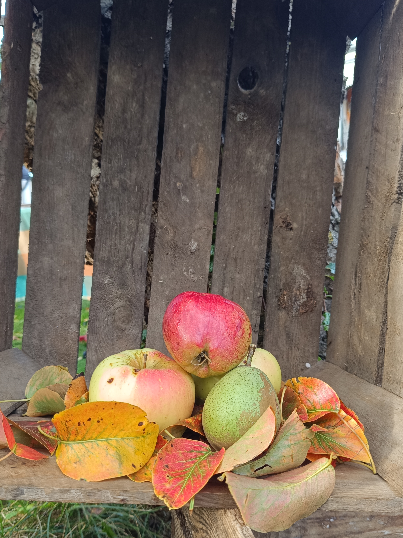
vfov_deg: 59.6
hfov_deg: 46.8
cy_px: 313
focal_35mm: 30
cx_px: 194
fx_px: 466
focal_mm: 5.59
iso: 104
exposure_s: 1/101
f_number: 1.88
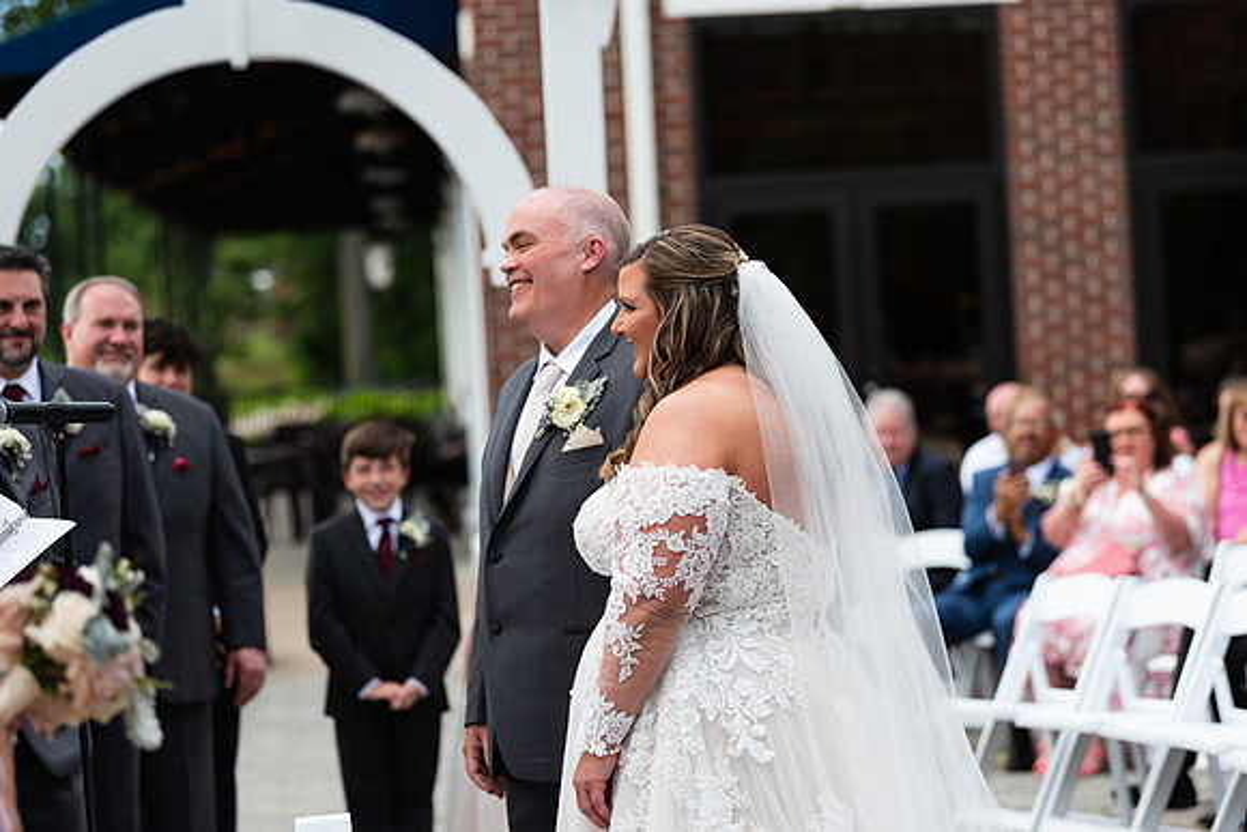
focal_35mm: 107
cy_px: 416
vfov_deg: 12.9
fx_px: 3691
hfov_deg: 19.2
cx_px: 624
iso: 64
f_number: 2.8
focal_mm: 102
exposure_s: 1/640
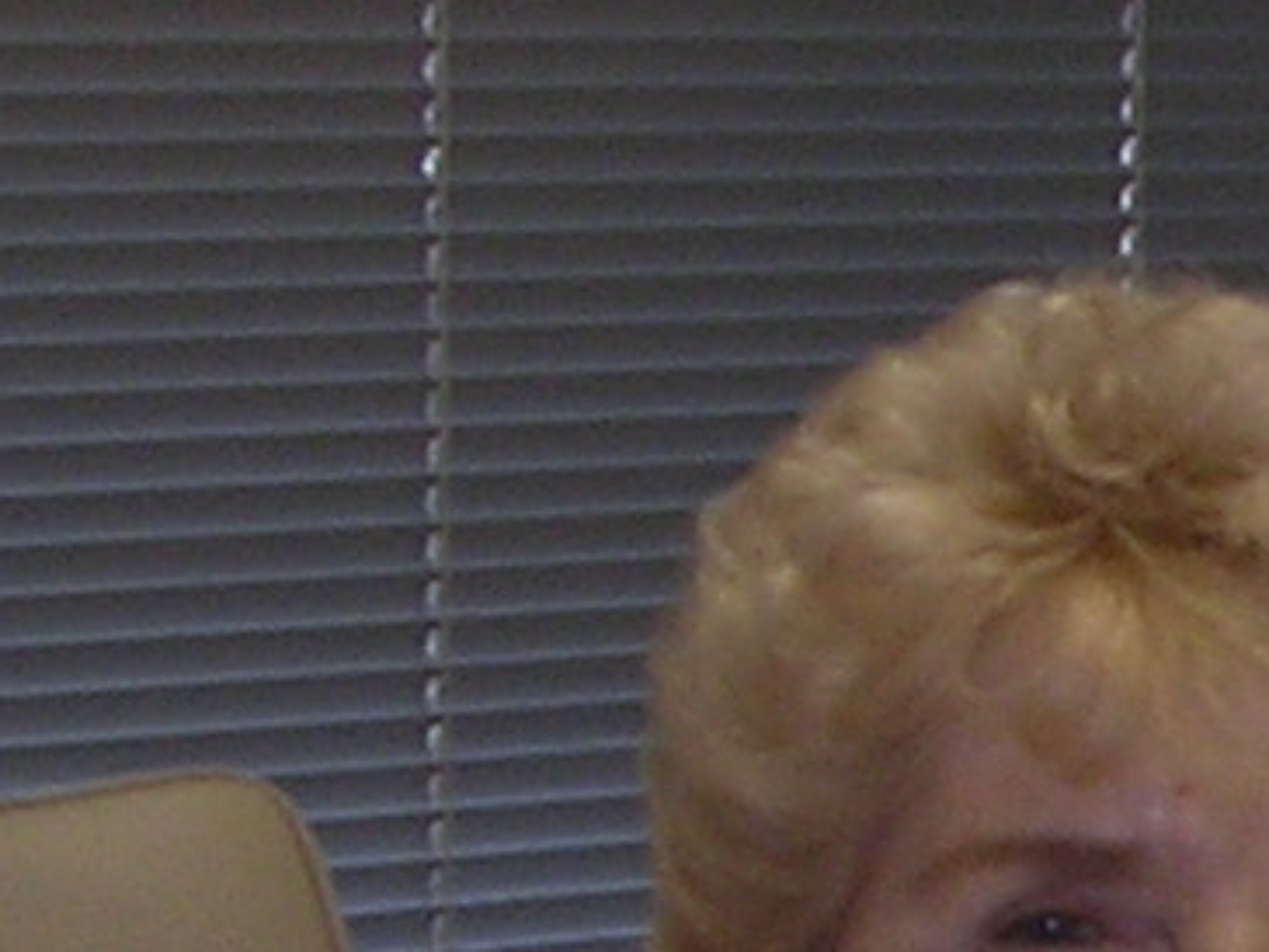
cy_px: 1094
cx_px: 2667
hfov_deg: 8.7
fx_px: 7811
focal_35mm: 213
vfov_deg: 6.9
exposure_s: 1/30
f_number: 2.8
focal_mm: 5.8
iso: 100
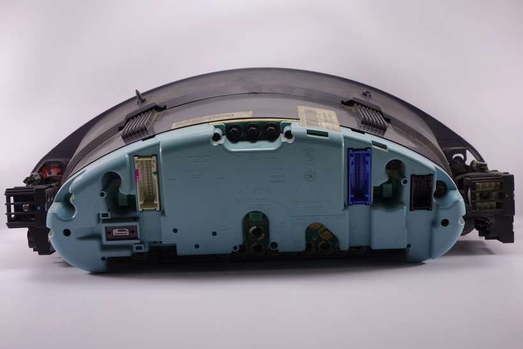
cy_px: 174
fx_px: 785
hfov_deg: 36.9
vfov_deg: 25.1
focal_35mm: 54
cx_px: 262
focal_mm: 20.19
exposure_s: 1/60
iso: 125
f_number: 3.5
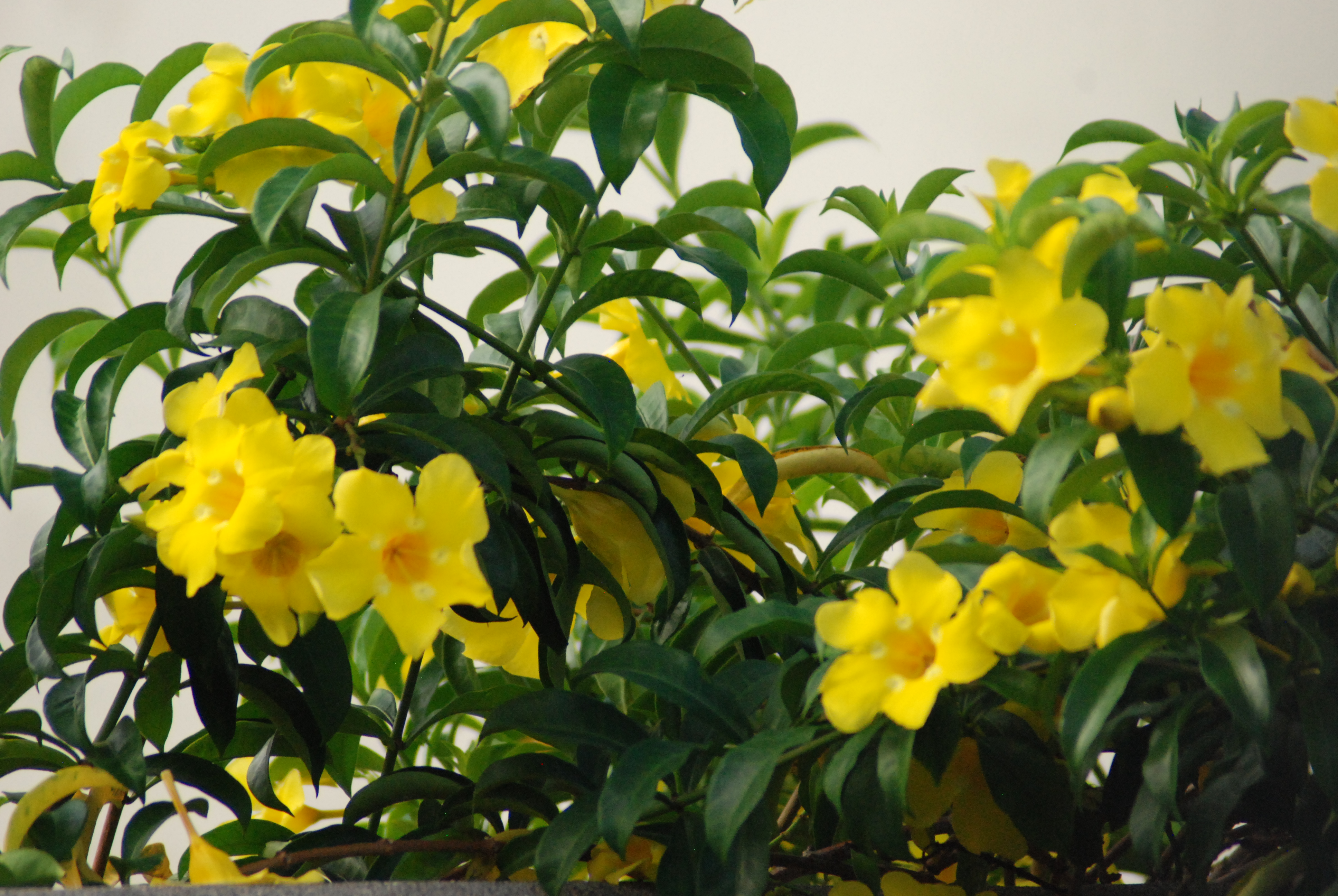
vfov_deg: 3.1
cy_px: 448
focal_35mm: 450
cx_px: 669
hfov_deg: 4.6
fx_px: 16745
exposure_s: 1/640
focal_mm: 300
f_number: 5.6
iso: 1250
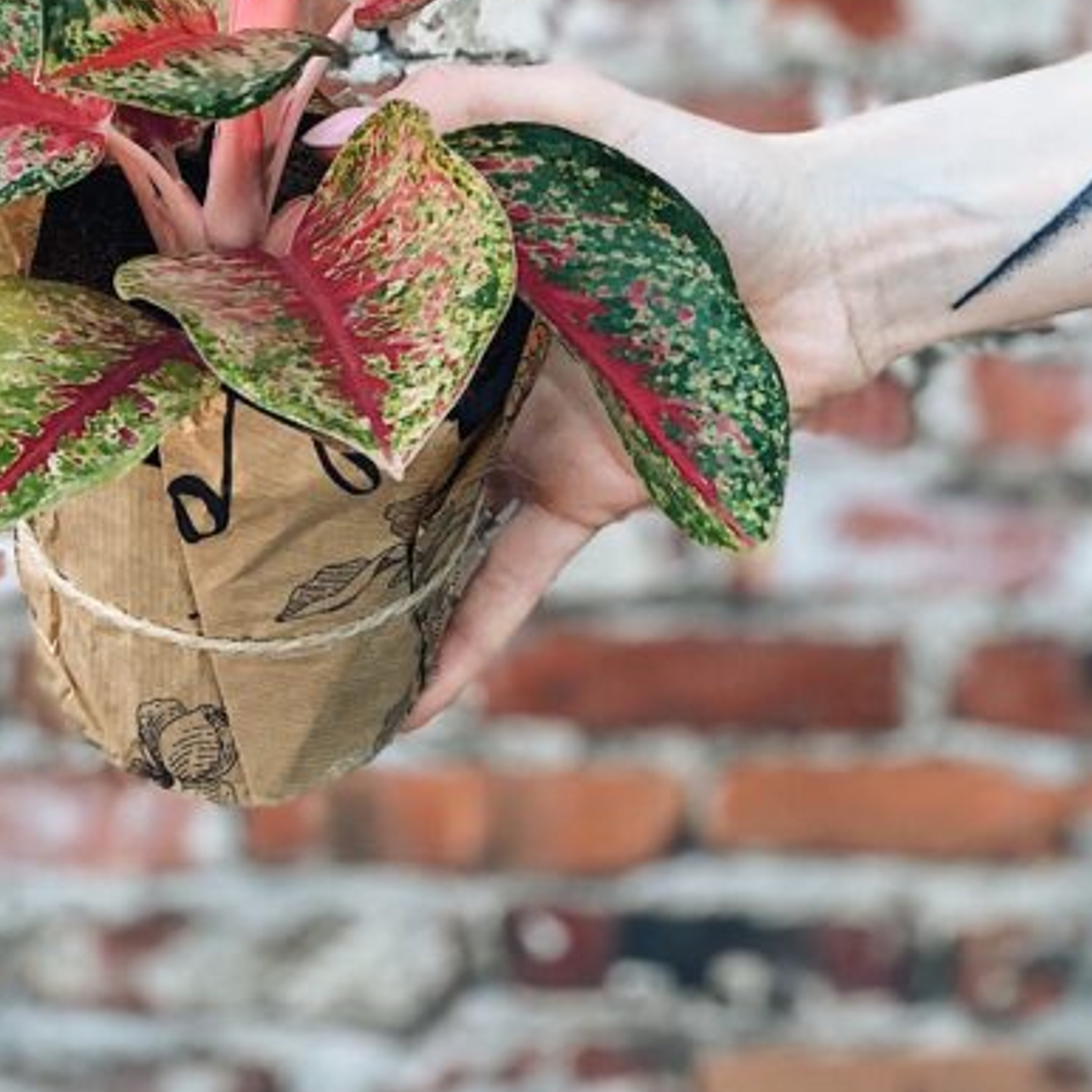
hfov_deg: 14.2
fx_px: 4354
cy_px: -178
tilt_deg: -6.9
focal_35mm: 122
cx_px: 263
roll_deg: -0.1
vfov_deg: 13.9
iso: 32
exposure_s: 1/122
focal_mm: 6
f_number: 2.4
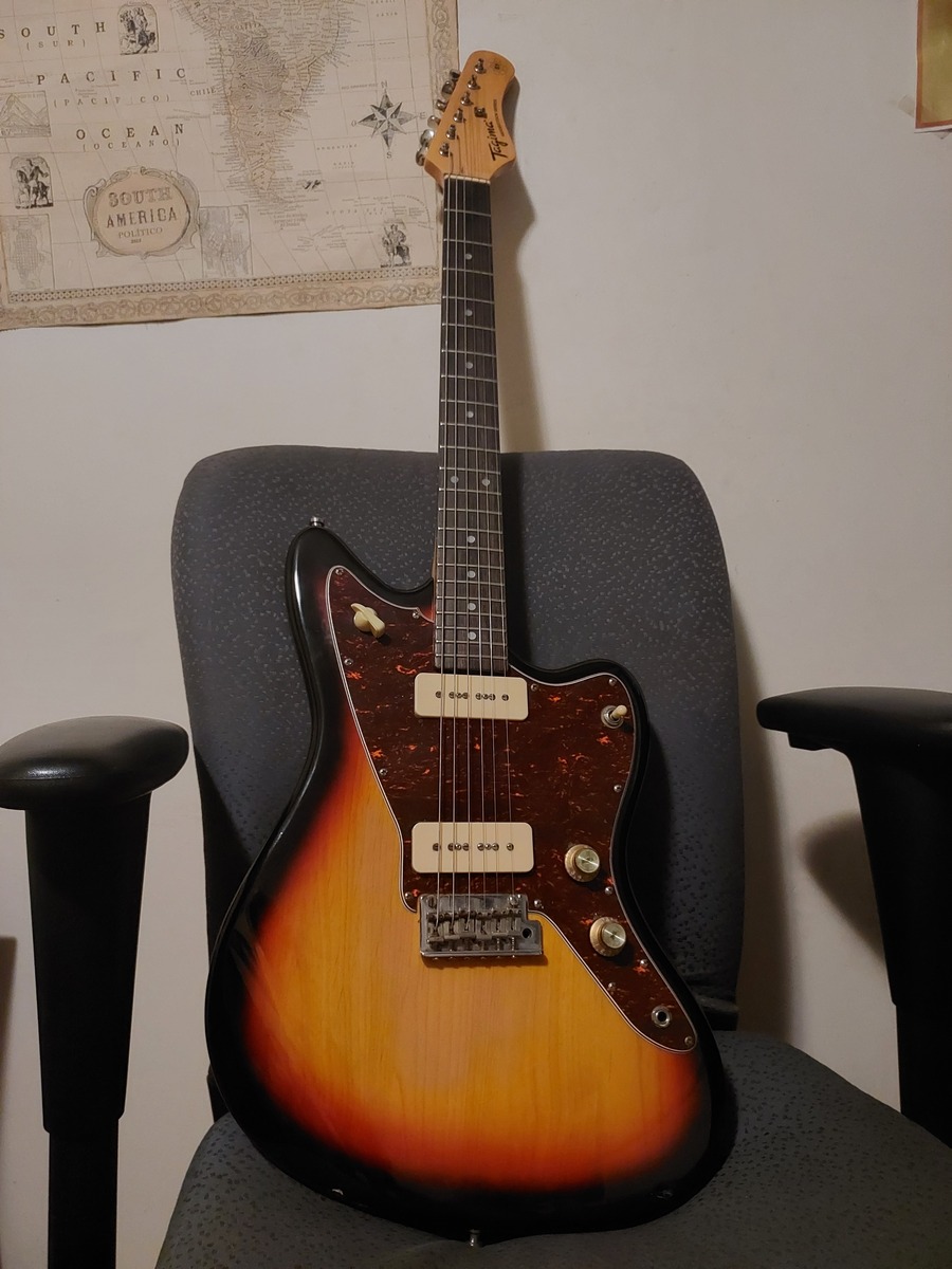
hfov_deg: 49.7
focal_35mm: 28
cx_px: 476
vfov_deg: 63.4
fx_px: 1027
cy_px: 634
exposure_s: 1/24
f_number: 1.8
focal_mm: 5.32
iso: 1000
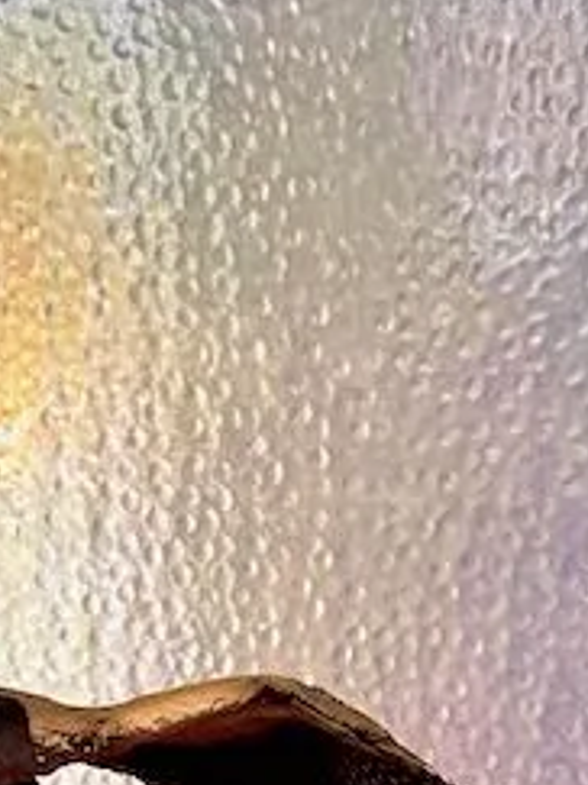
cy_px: 1027
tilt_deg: -27.2
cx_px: 149
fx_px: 1791
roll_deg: -1.6
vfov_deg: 22.1
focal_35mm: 79
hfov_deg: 18.5
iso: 250
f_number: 1.78
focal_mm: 6.86
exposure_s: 1/60
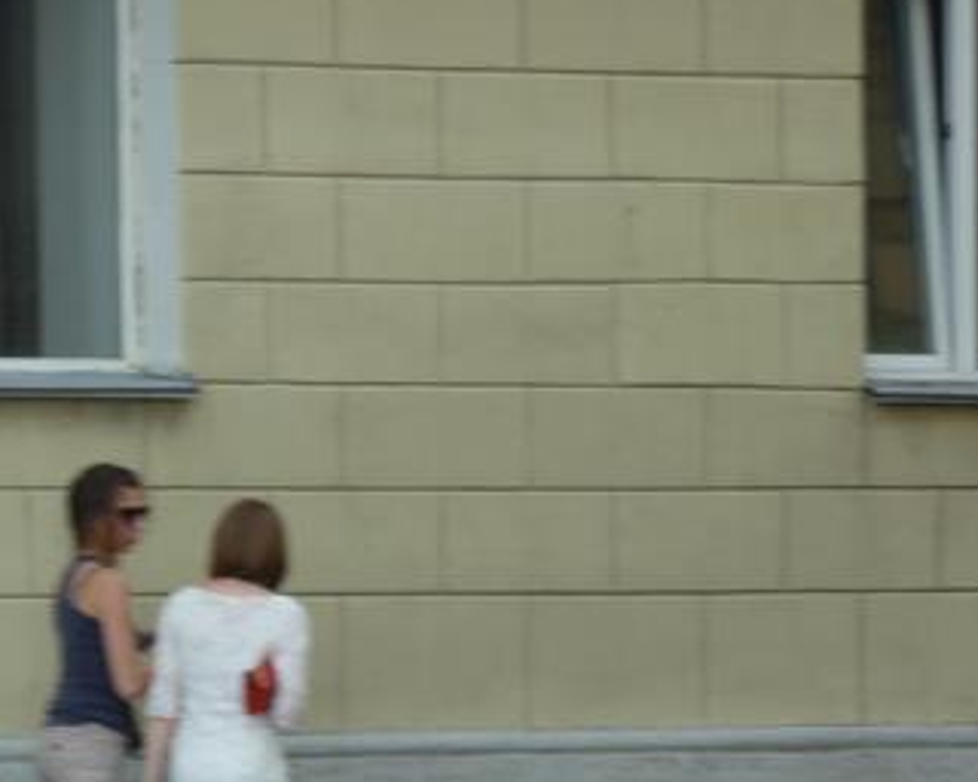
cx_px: 339
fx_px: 14936
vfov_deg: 3.0
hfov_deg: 3.8
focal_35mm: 516
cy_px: 666
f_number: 4.9
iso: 100
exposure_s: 1/125
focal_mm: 45.4
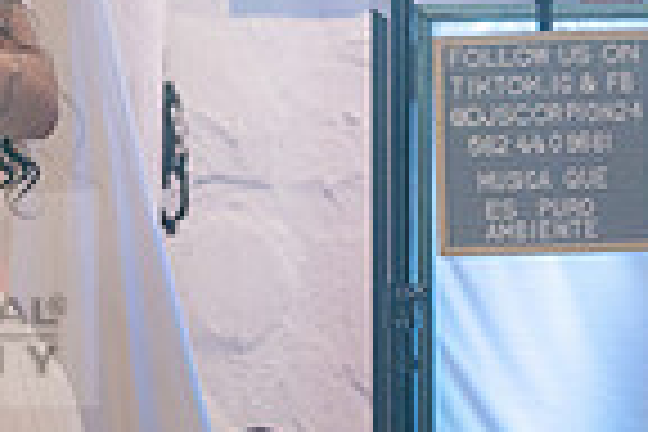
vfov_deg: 4.6
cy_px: 257
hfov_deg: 6.9
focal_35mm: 296
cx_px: -284
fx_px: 5328
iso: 800
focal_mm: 70
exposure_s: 1/125
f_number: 2.8
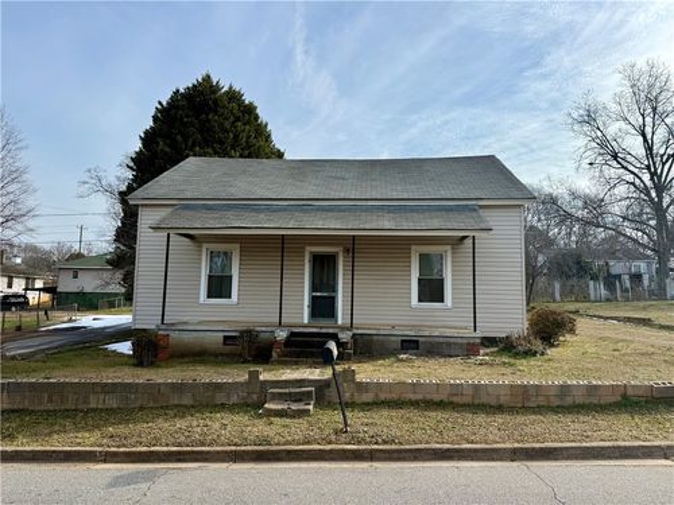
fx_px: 467
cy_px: 252
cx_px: 337
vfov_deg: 56.8
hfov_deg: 71.6
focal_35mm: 24
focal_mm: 6.76
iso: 80
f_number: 1.78
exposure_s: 1/5714
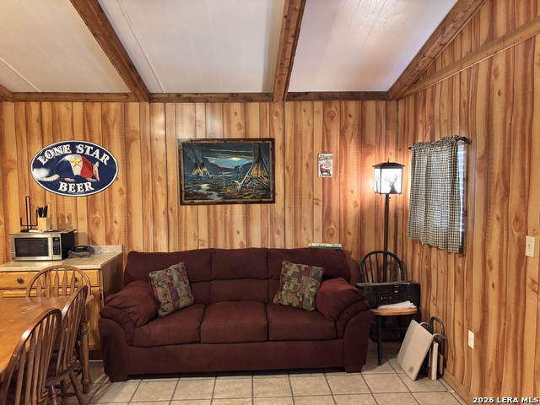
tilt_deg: -3.2
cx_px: 270
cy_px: 202
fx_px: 406
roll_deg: +0.3
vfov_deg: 53.1
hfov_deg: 67.3
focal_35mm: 26
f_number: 1.6
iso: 640
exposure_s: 1/40
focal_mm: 5.96
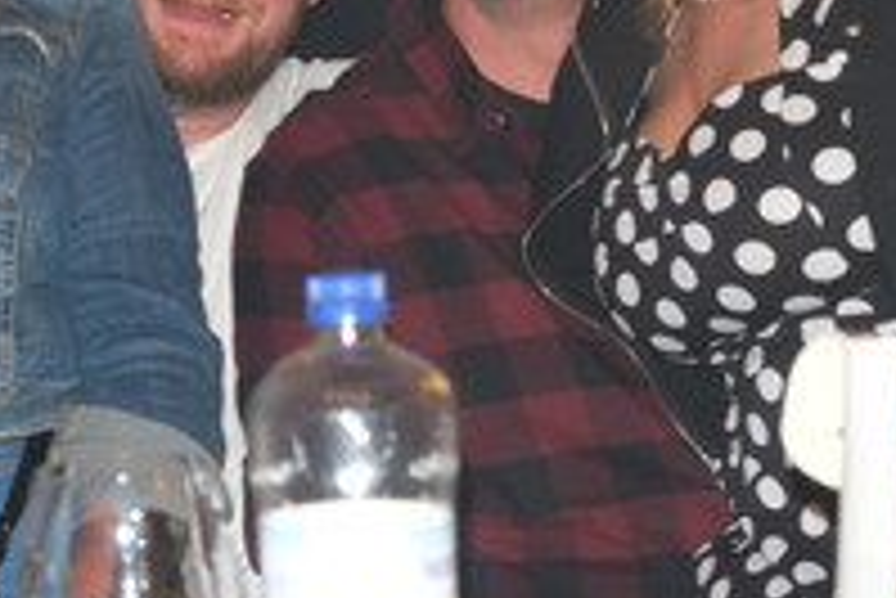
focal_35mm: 108
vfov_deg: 12.6
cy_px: 25
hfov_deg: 18.9
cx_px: 419
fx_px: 2690
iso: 800
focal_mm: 28.9
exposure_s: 1/15
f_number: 4.5
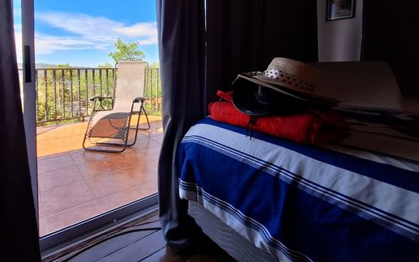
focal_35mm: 17
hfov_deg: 93.4
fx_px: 194
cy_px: 101
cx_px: 171
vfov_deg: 67.1
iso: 40
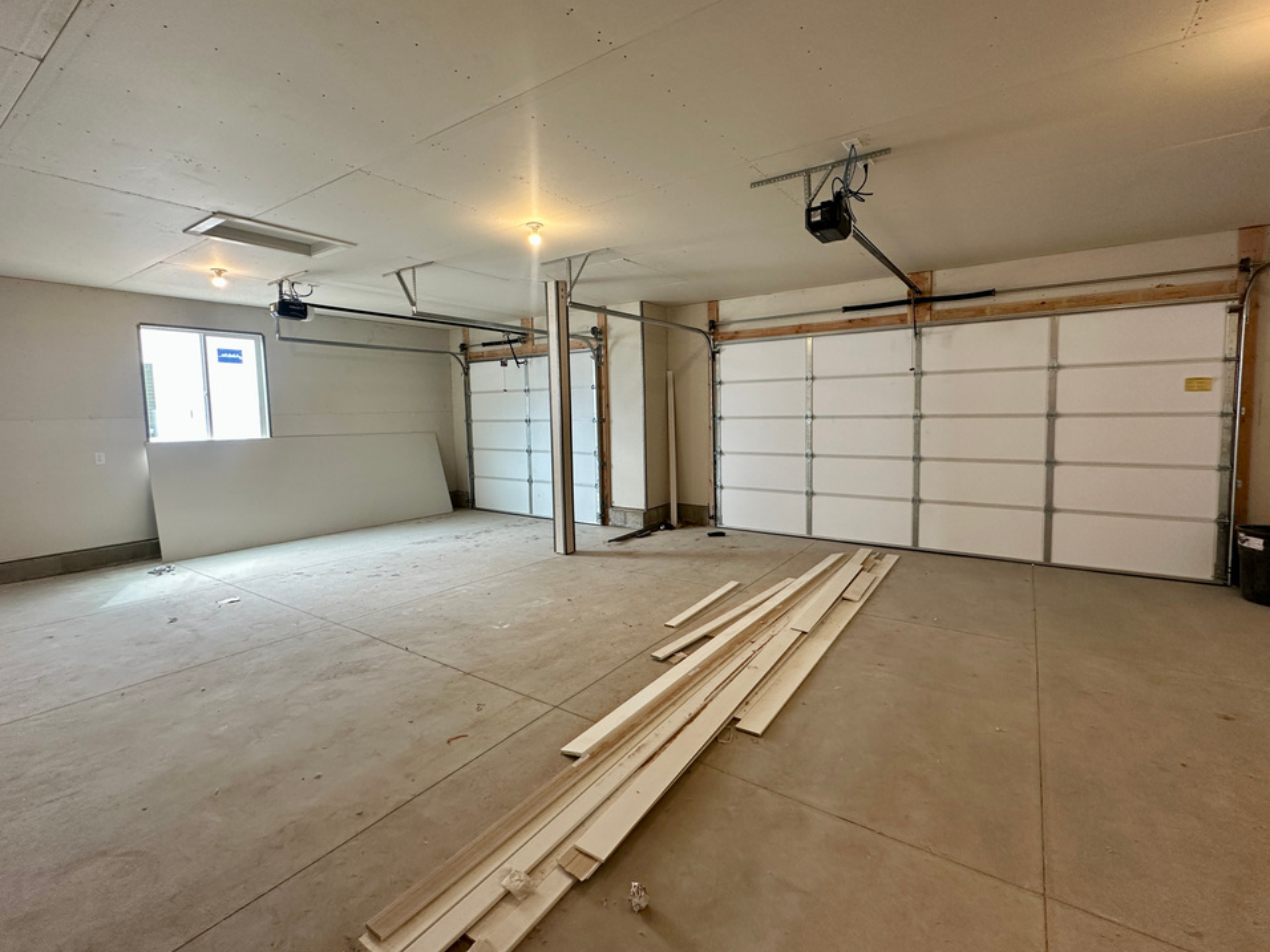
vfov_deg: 81.7
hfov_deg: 98.1
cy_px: 449
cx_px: 658
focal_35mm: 15
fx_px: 550
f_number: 2.2
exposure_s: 1/60
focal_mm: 2.22
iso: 160
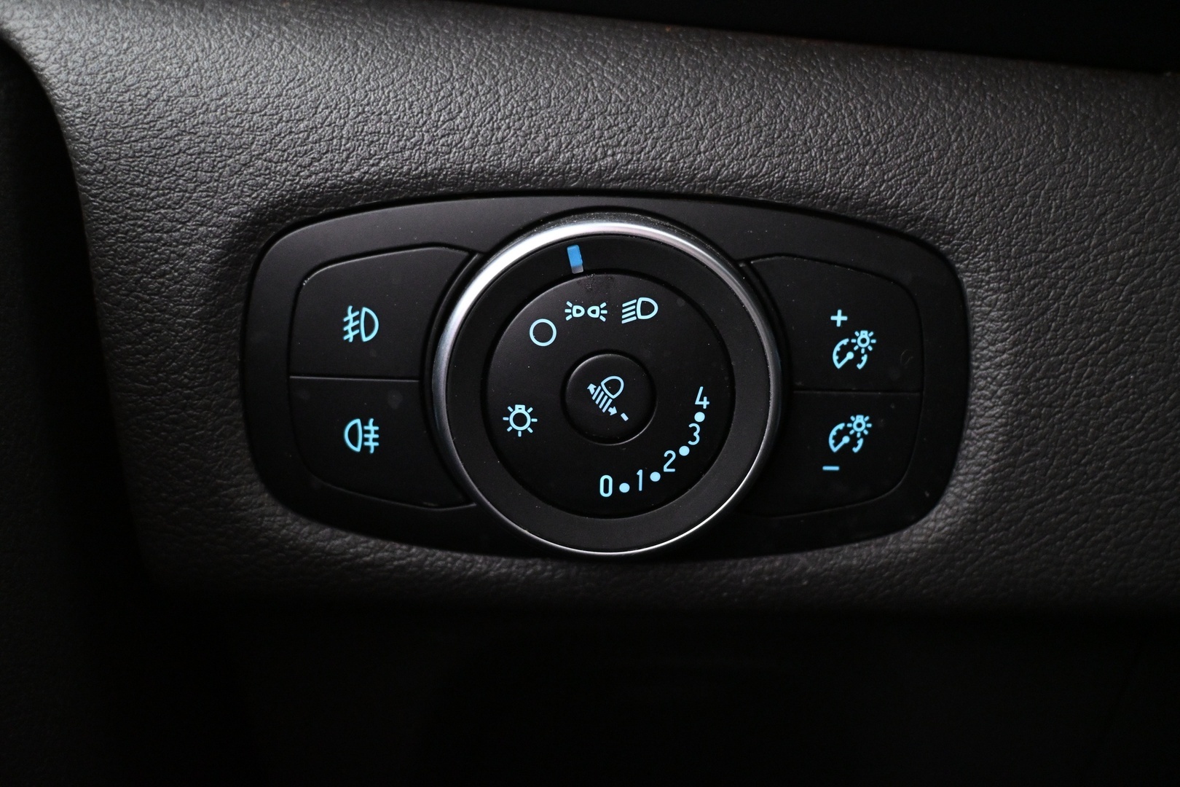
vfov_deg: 36.2
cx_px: 590
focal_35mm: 37
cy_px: 394
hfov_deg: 52.2
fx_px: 1204
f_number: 4.2
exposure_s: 1/25
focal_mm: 24.5
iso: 4000
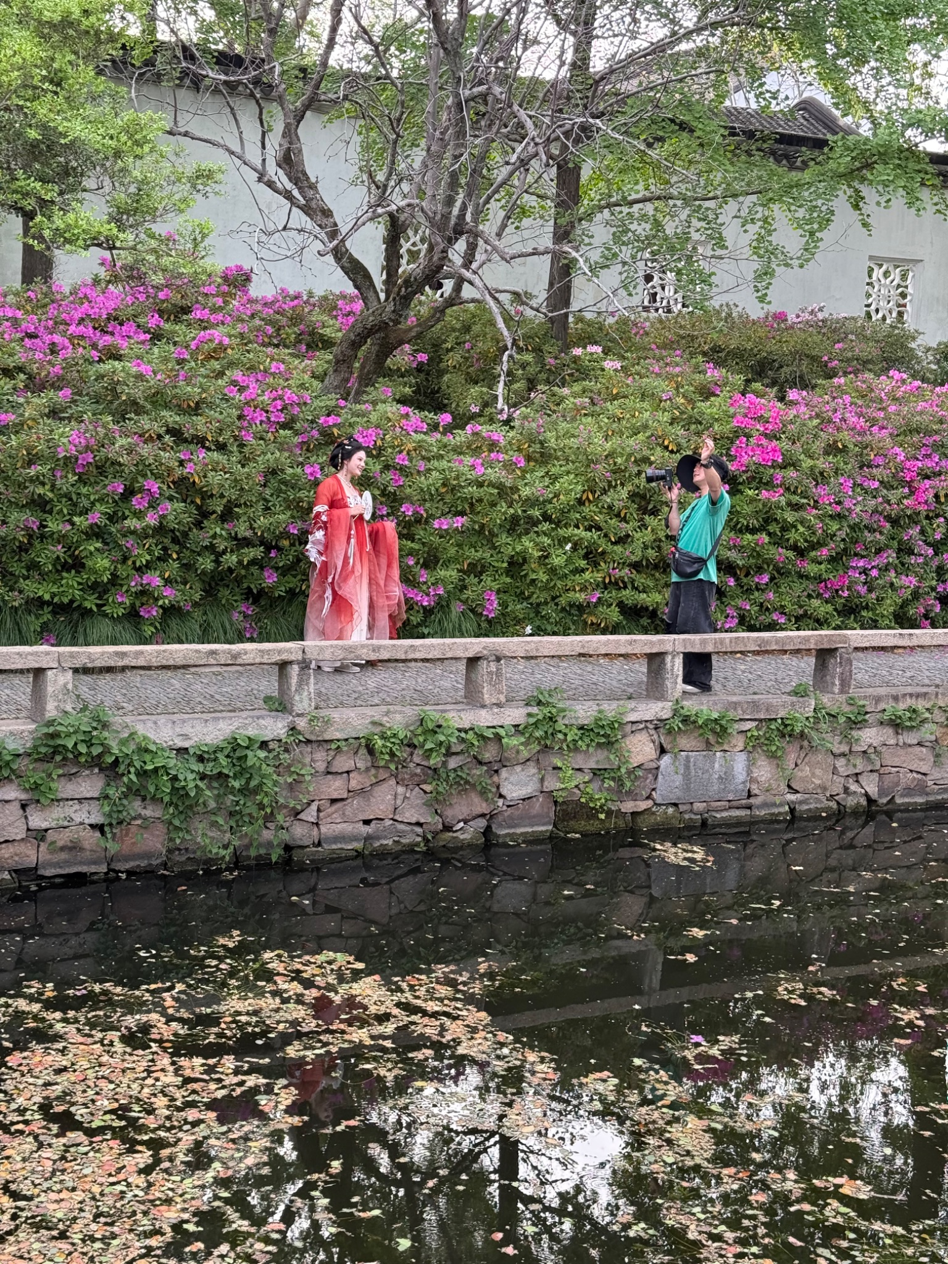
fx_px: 1753
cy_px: 632
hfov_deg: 30.3
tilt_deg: -7.5
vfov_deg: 39.7
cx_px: 474
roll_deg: -3.6
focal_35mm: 48
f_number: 1.78
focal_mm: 6.76
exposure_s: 1/232
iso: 100
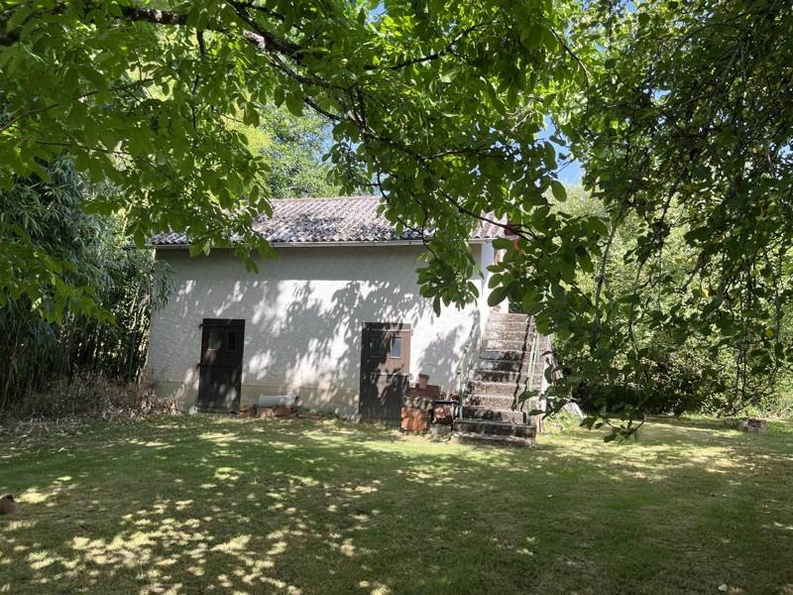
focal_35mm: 26
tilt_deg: +0.3
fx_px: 596
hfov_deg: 67.3
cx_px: 396
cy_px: 298
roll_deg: -2.2
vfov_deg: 53.1
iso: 50
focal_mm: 5.1
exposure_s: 1/428
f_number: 1.6
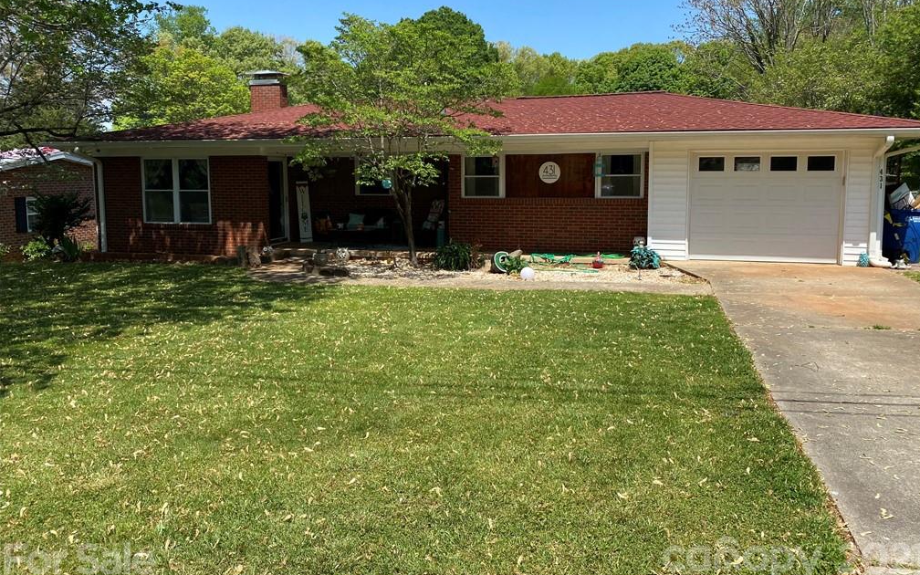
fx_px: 702
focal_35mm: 28
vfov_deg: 44.5
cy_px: 253
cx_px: 466
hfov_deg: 66.5
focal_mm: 4.25
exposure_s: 1/2028
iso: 32
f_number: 1.8
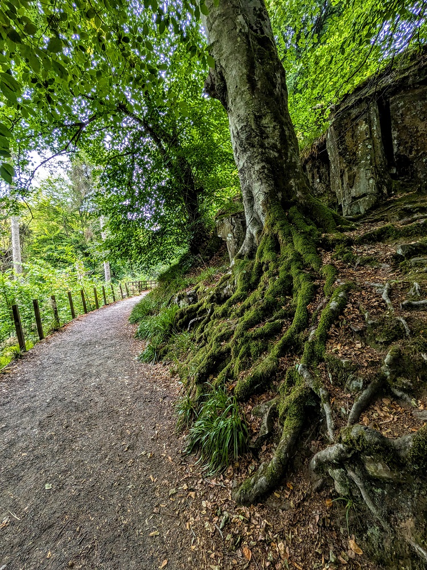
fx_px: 230
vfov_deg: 102.1
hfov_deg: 85.7
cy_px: 285
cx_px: 214
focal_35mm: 14
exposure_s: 1/100
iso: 57
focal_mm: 1.83
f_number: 2.2
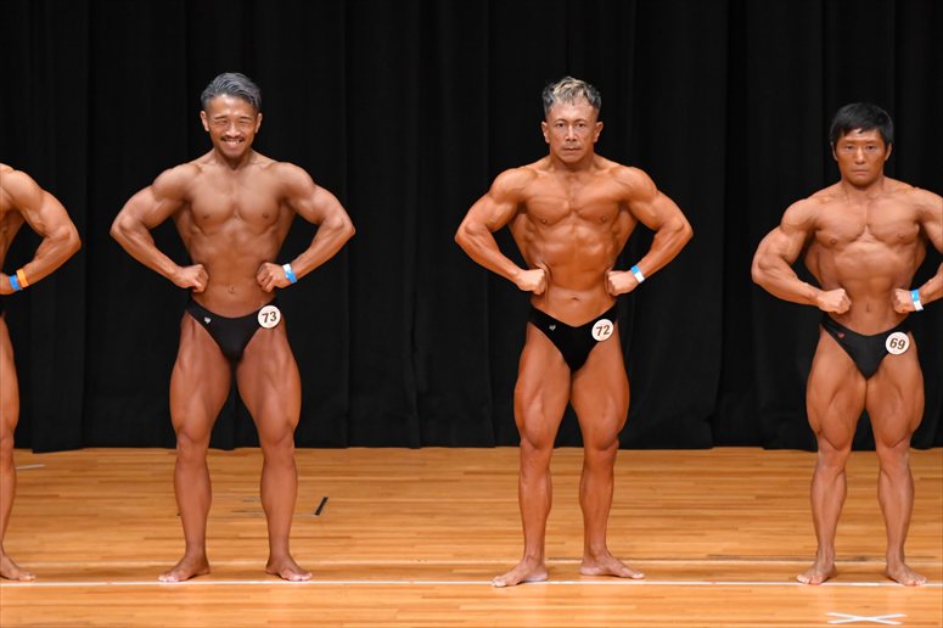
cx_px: 472
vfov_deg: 5.1
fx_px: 7069
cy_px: 314
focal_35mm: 270
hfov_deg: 7.6
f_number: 5.6
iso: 4000
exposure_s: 1/400
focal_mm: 180
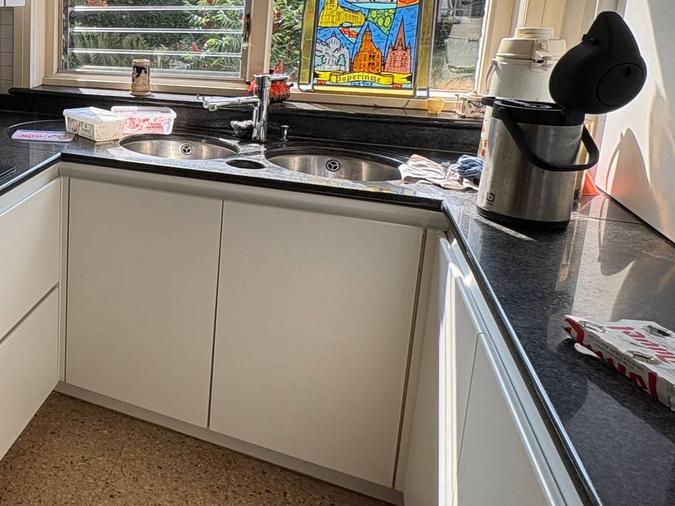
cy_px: 110
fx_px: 624
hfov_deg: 45.4
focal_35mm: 32
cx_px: -36
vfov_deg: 42.4
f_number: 2.2
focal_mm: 2.22
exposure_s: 1/286
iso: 40
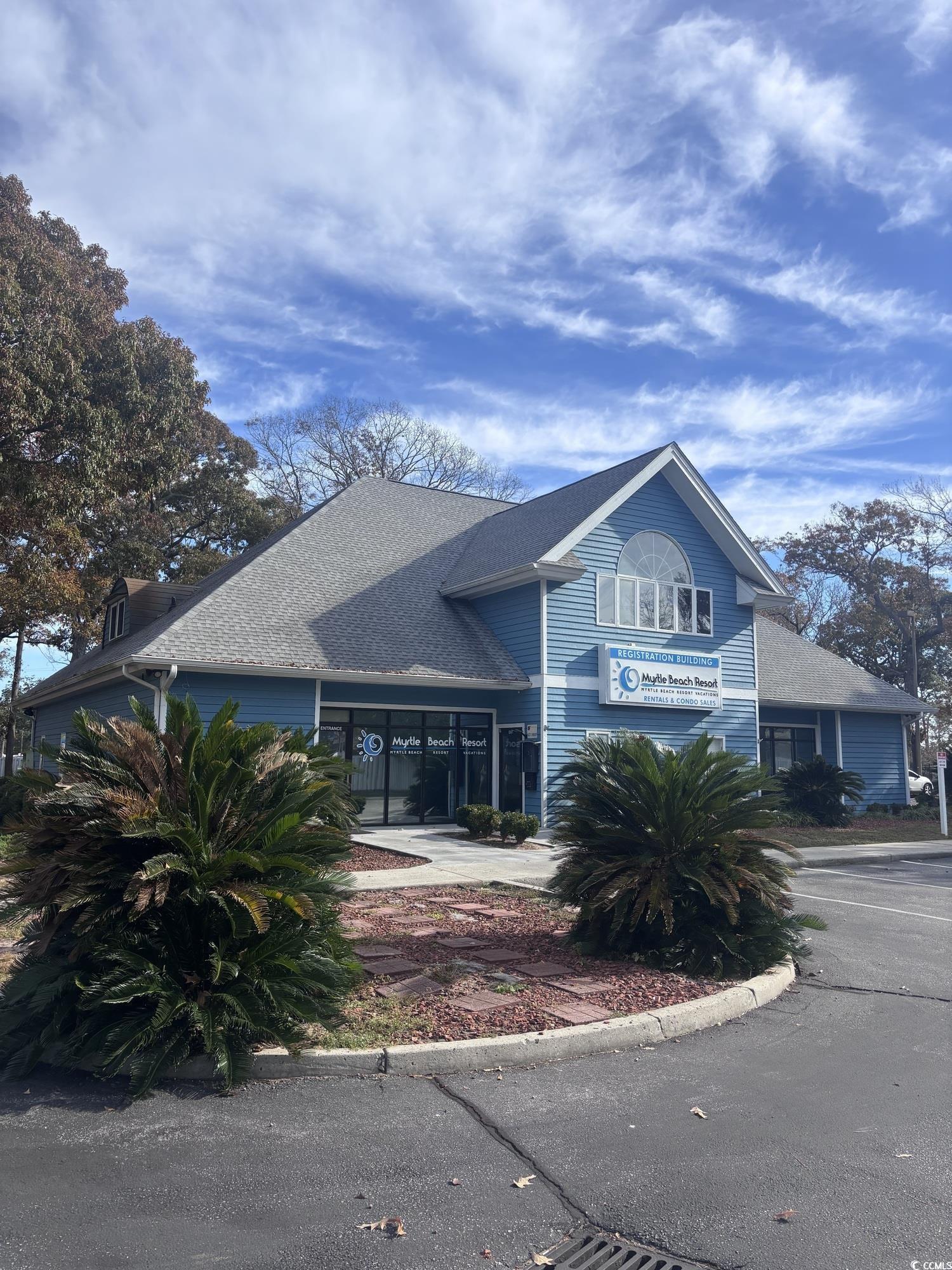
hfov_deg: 53.1
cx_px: 476
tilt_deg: +7.8
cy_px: 635
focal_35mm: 26
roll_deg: -0.7
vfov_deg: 67.3
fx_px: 953
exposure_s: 1/3106
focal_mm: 5.96
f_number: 1.6
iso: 50
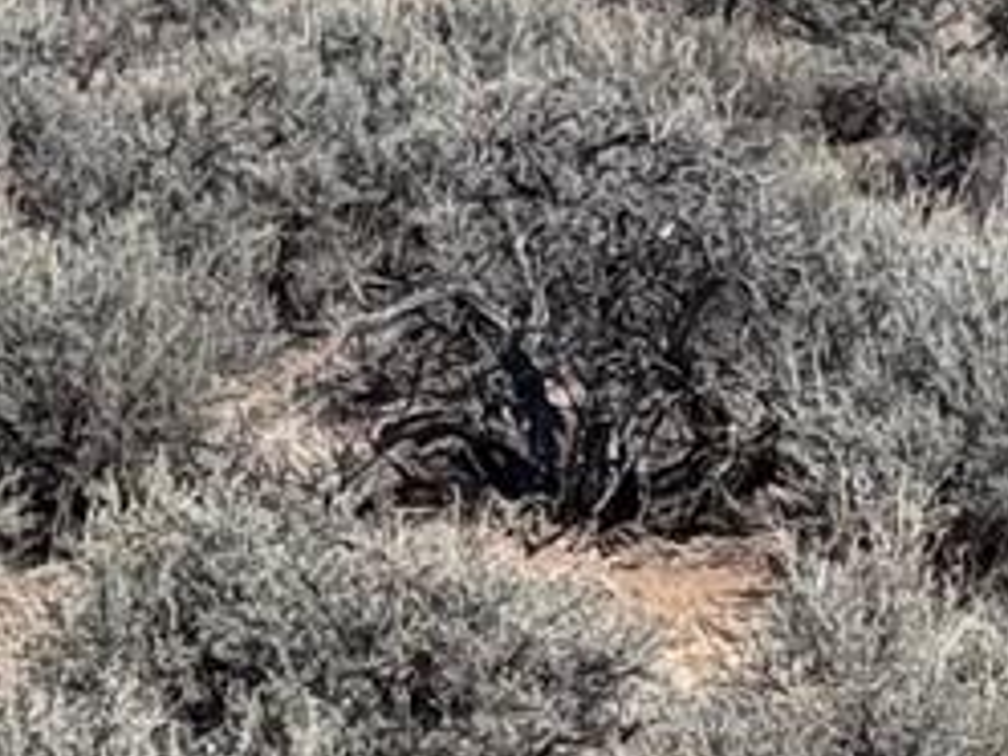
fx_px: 9027
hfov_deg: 6.1
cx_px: 2593
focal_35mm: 310
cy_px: 175
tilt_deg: -5.3
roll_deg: -0.9
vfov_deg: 4.8
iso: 64
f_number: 1.78
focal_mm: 6.76
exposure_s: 1/7092
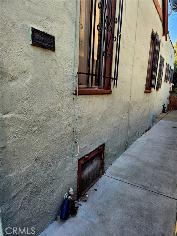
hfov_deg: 56.8
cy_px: 118
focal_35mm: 24
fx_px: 164
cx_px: 88
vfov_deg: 71.6
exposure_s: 1/182
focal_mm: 5
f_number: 1.8
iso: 64
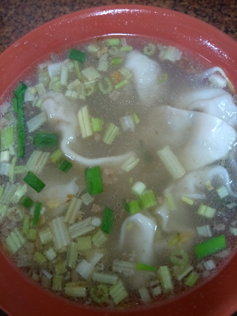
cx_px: 118
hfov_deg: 56.8
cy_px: 158
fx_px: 219
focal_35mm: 24
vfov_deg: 71.6
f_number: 1.7
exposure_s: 1/13
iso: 600
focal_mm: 4.1
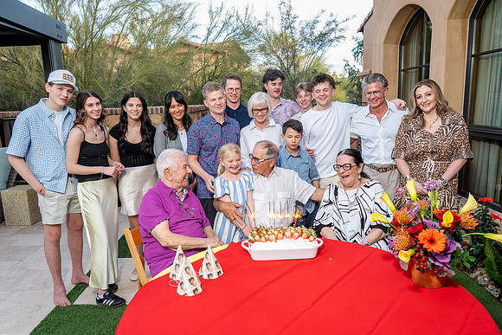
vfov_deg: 51.1
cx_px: 251
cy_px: 168
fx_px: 350
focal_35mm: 25
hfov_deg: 71.3
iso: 1250
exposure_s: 1/160
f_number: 6.3
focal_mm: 24
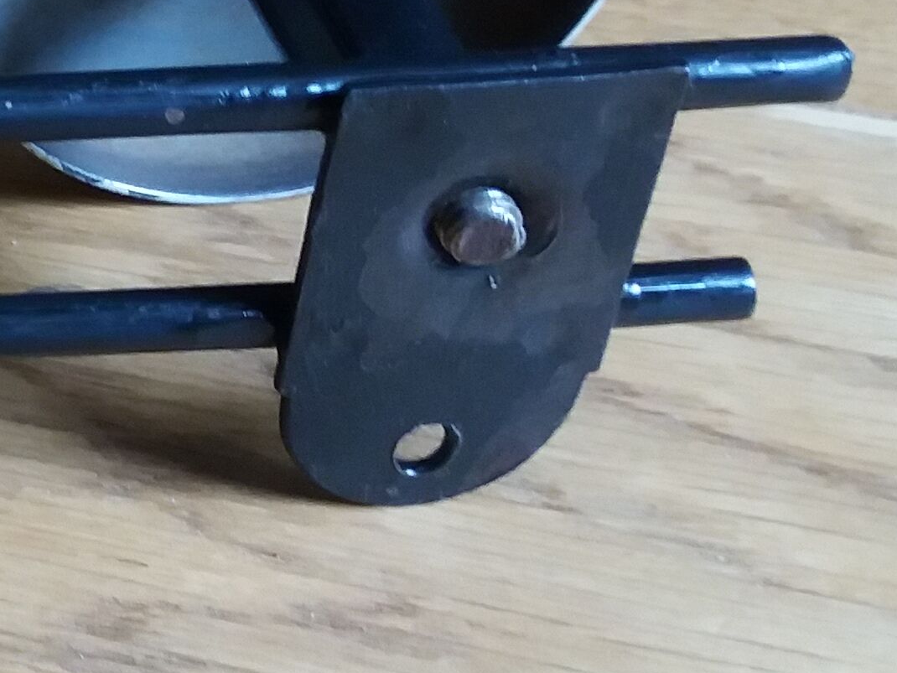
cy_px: 217
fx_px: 2799
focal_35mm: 108
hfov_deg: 15.6
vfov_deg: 13.7
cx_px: -724
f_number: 1.9
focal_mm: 3.7
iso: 160
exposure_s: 1/20
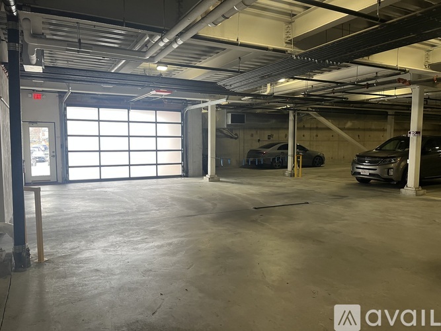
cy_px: 166
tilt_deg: -5.7
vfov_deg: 53.0
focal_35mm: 26
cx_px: 220
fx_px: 331
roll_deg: -0.5
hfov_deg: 67.3
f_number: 1.6
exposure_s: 1/60
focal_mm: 5.1
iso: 80
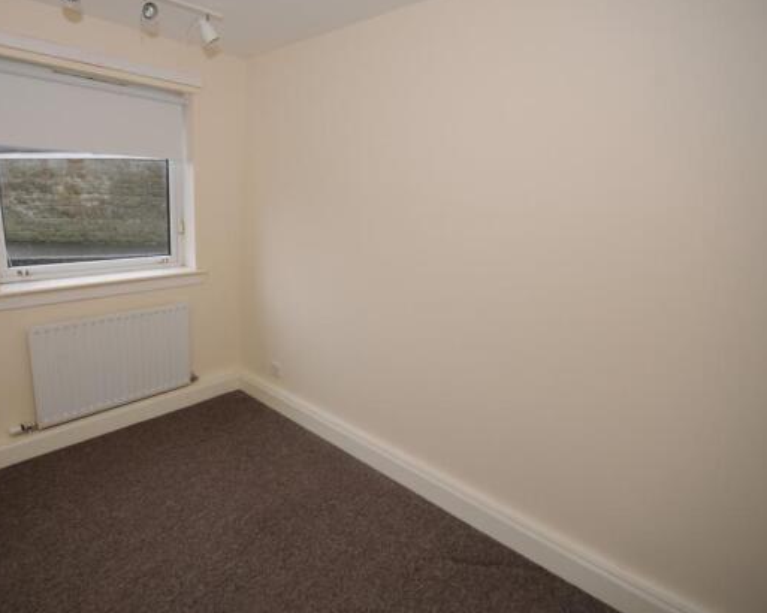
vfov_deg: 73.7
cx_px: 284
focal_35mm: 18
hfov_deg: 84.6
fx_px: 408
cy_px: 293
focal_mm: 10
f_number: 7.1
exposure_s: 1/13
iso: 400
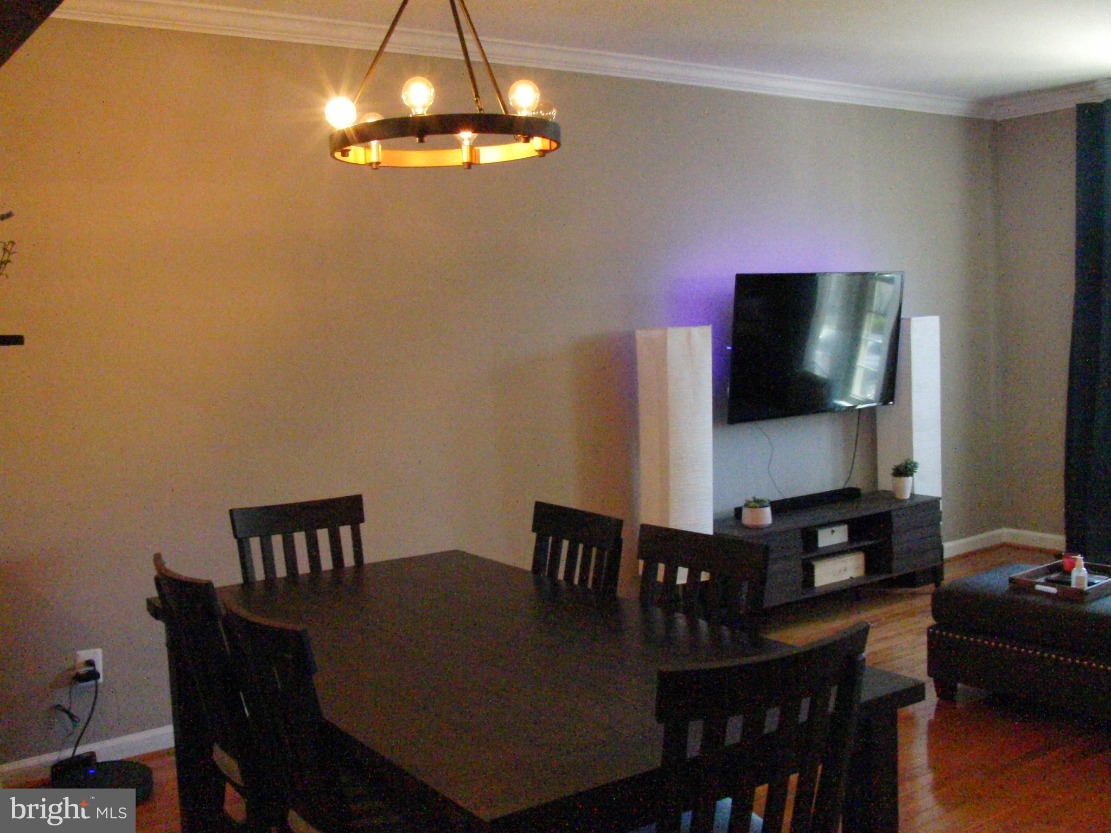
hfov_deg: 51.4
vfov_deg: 39.7
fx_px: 1155
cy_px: 416
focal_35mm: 36
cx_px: 556
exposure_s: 1/60
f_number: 4.7
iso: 1600
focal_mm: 7.3
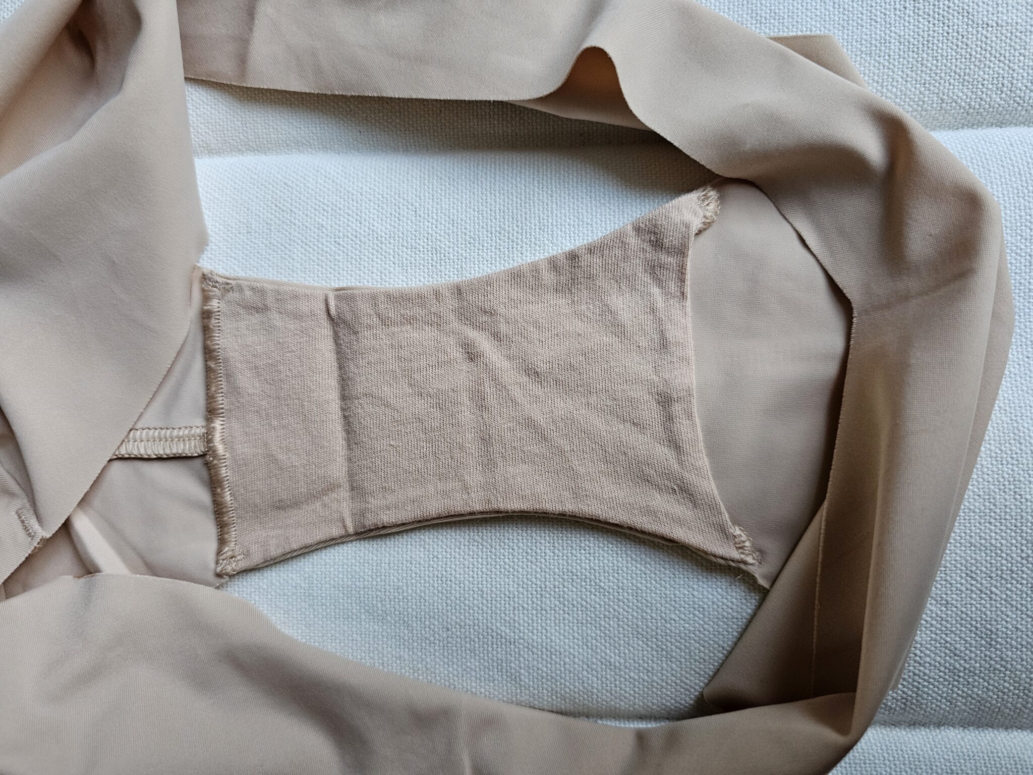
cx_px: 516
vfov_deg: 58.9
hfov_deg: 73.9
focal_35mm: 23
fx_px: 686
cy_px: 388
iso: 400
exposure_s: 1/74.1
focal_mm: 6.3
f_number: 1.7
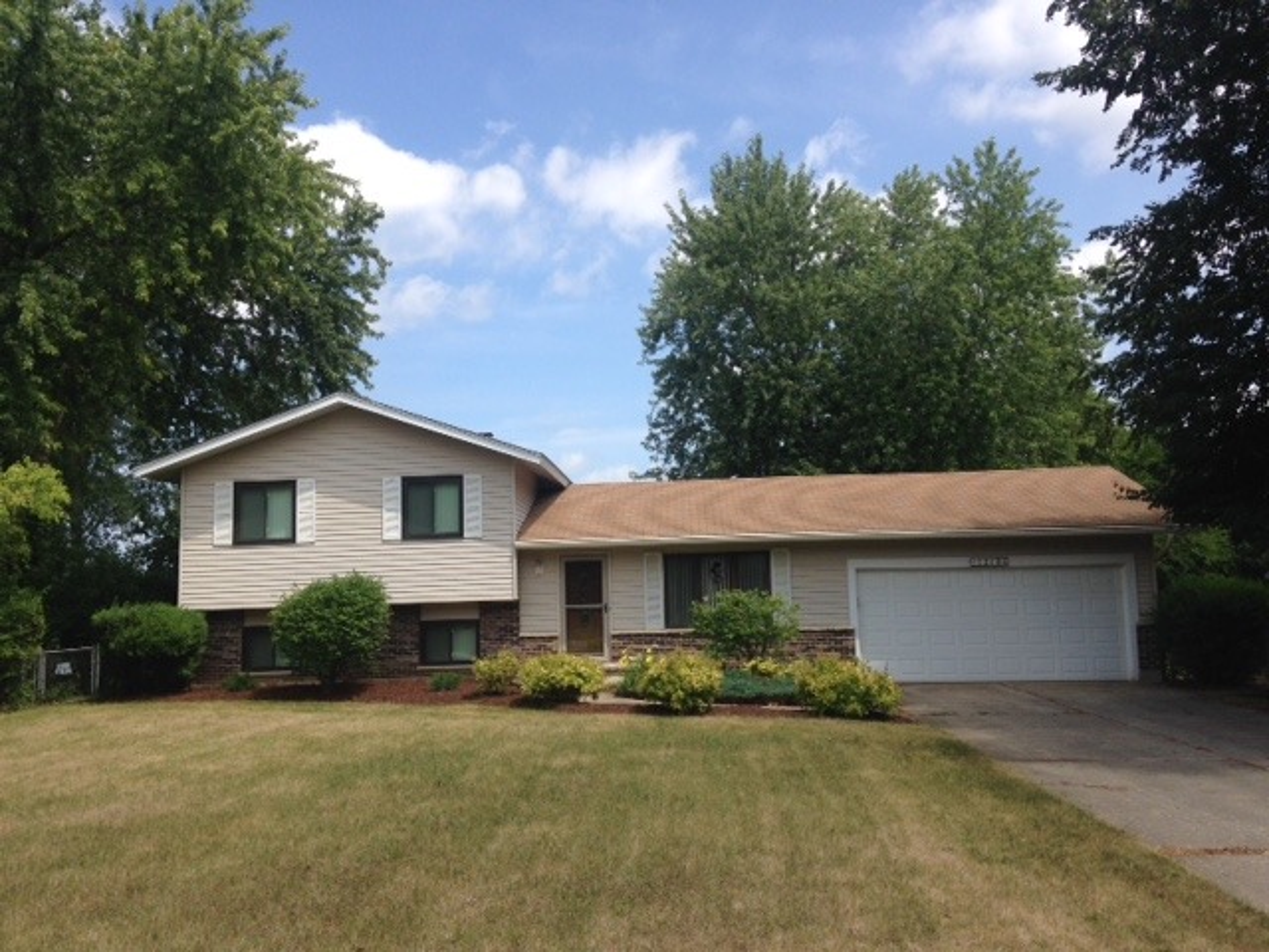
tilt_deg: +5.5
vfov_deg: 42.9
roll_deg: +2.7
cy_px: 476
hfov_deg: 55.4
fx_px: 1210
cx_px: 634
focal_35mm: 33
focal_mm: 4.12
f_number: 2.4
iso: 50
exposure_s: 1/1323
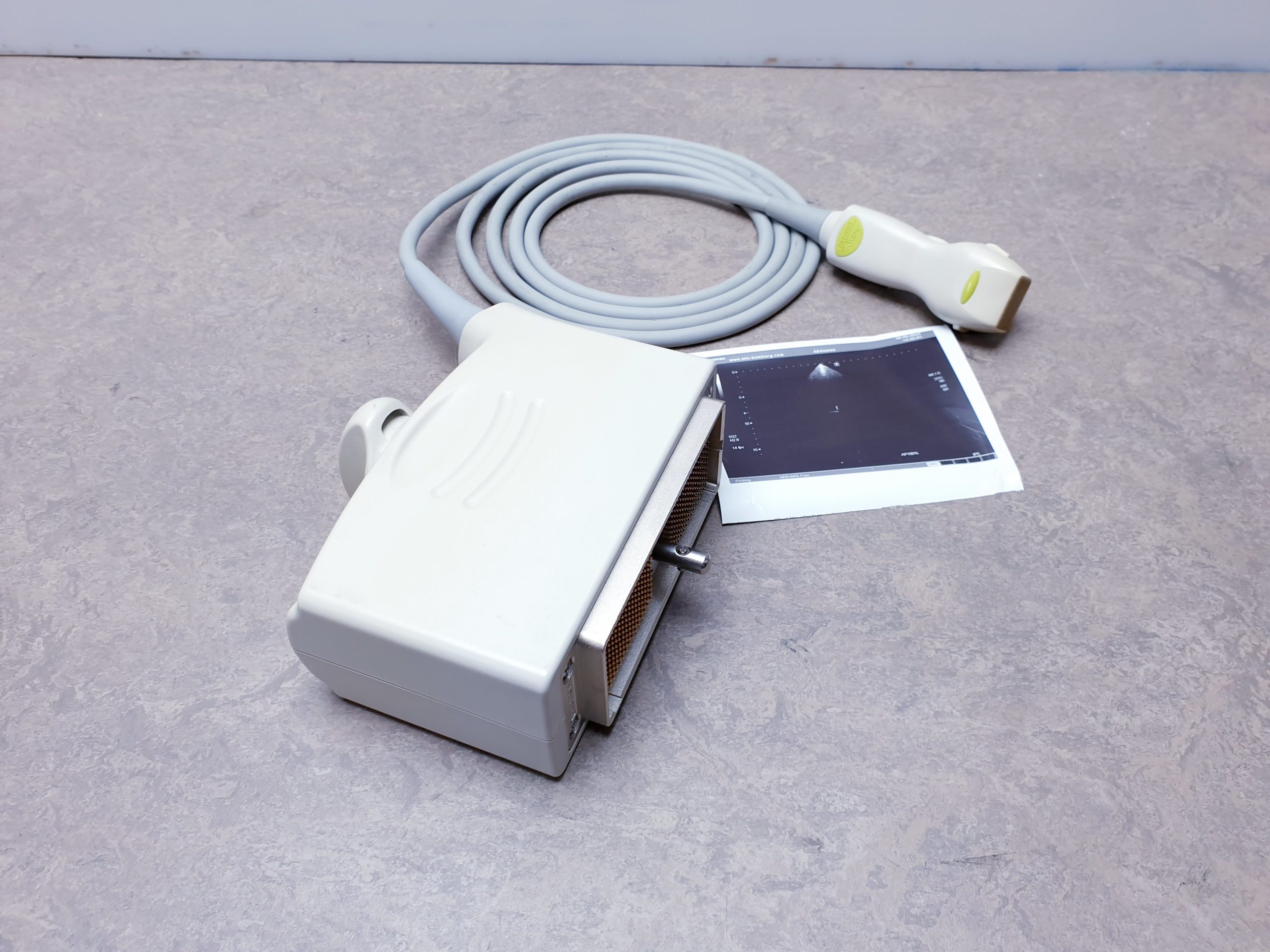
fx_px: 954
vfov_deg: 53.1
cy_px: 476
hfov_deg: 67.3
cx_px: 635
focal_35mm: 26
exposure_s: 1/50
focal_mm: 4.3
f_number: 2.4
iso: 50
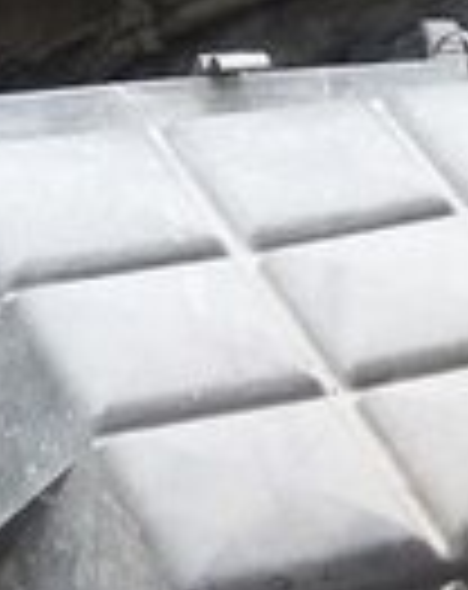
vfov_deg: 12.2
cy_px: 795
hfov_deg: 9.7
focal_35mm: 153
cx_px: 765
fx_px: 2661
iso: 80
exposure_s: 1/33
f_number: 2.2
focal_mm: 3.3
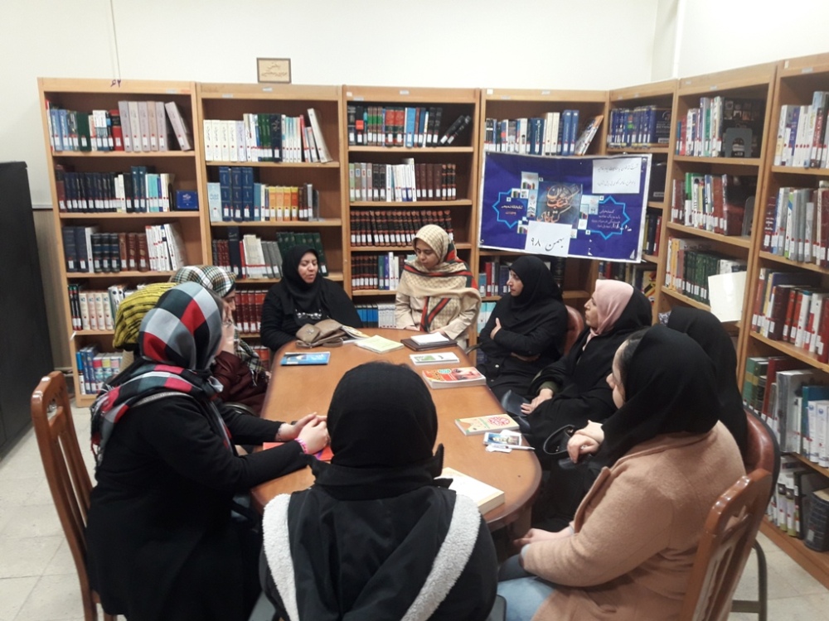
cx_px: 414
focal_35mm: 28
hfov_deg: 63.4
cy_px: 310
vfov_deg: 49.7
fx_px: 671
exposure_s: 1/33
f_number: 1.9
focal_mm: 3.7
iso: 100
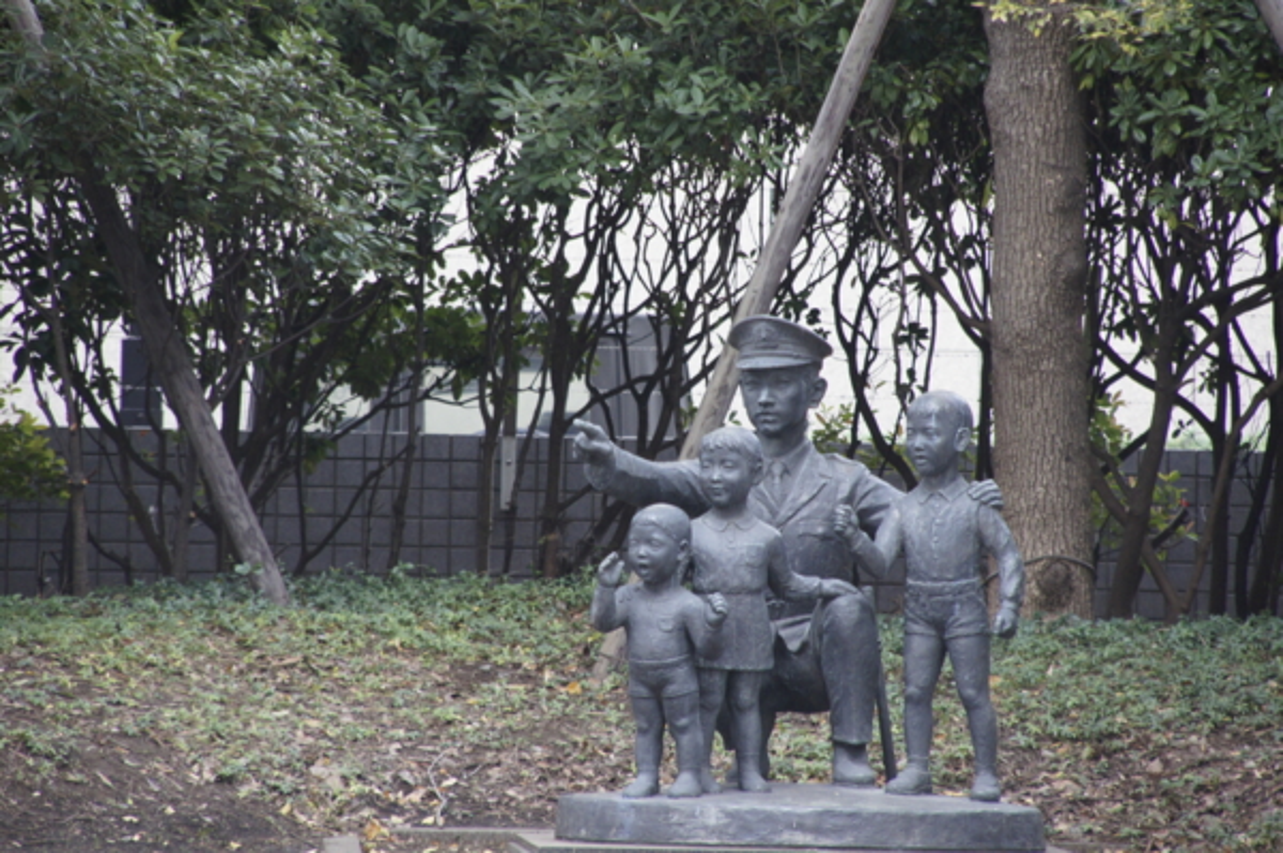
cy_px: 426
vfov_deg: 4.6
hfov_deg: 6.9
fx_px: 10683
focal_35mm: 300
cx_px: 642
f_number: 6.3
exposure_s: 1/320
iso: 1250
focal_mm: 200
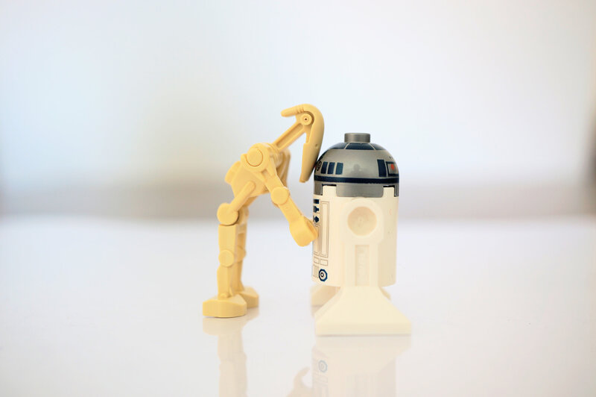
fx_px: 744
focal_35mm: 45
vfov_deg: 29.8
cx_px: 298
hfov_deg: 43.6
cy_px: 198
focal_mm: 30
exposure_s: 1/8
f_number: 7.1
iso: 100
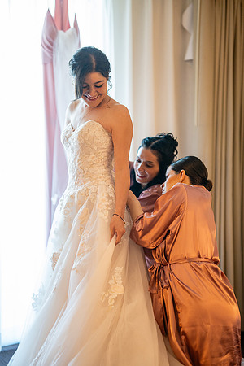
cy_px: 183
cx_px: 122
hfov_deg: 16.1
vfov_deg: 23.9
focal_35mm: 85
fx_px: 864
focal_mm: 85
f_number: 1.4
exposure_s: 1/200
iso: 1250
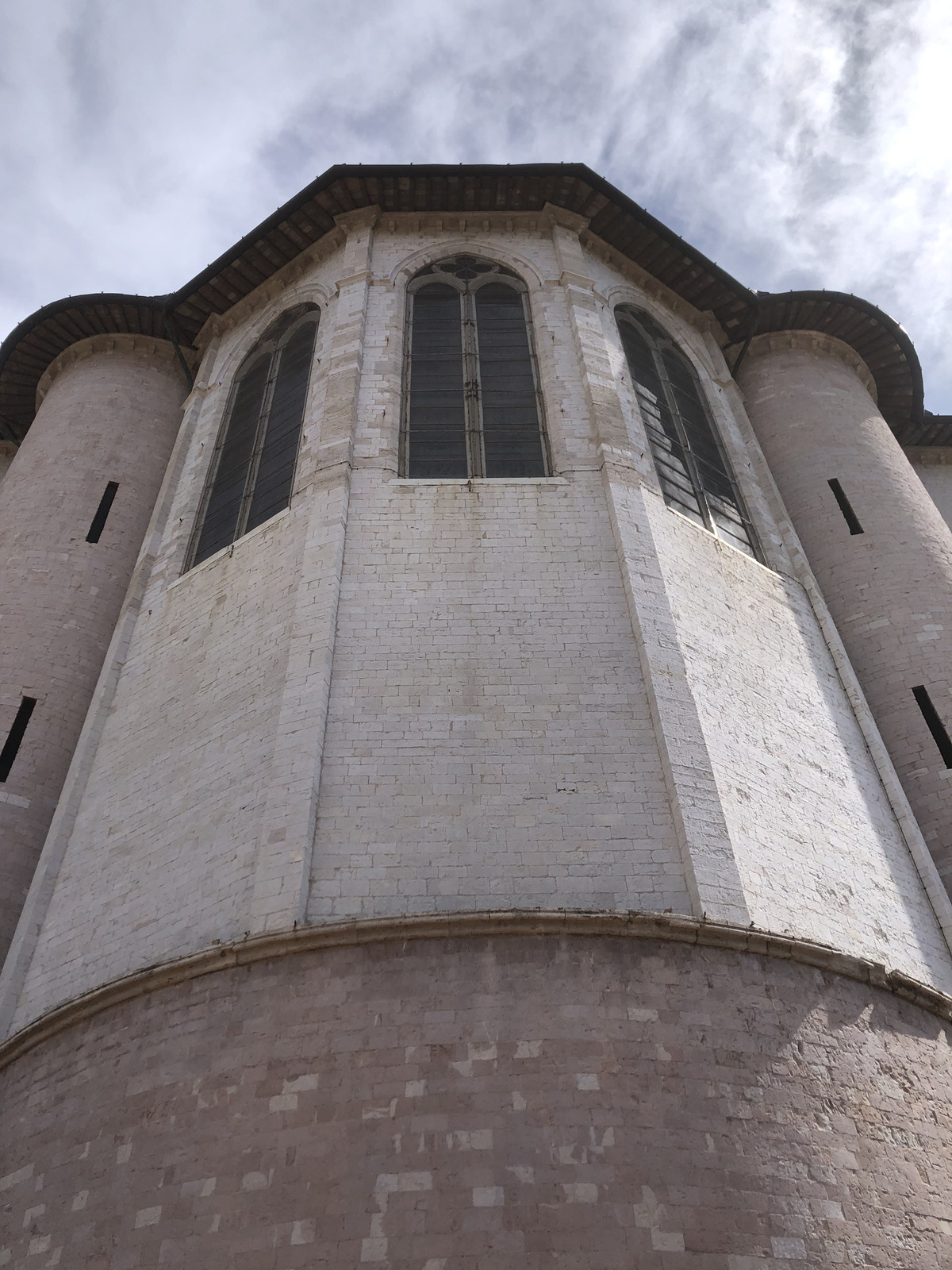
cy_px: 635
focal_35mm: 28
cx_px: 476
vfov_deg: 63.4
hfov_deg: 49.7
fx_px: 1027
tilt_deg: +47.0
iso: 20
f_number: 1.8
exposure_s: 1/2558
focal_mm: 4
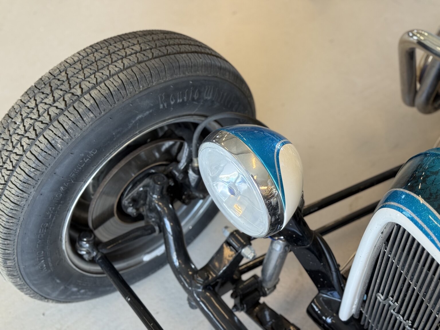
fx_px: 610
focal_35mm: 48
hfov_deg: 39.7
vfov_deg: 30.3
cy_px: 165
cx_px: 220
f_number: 1.78
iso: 64
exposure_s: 1/100
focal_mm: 6.76
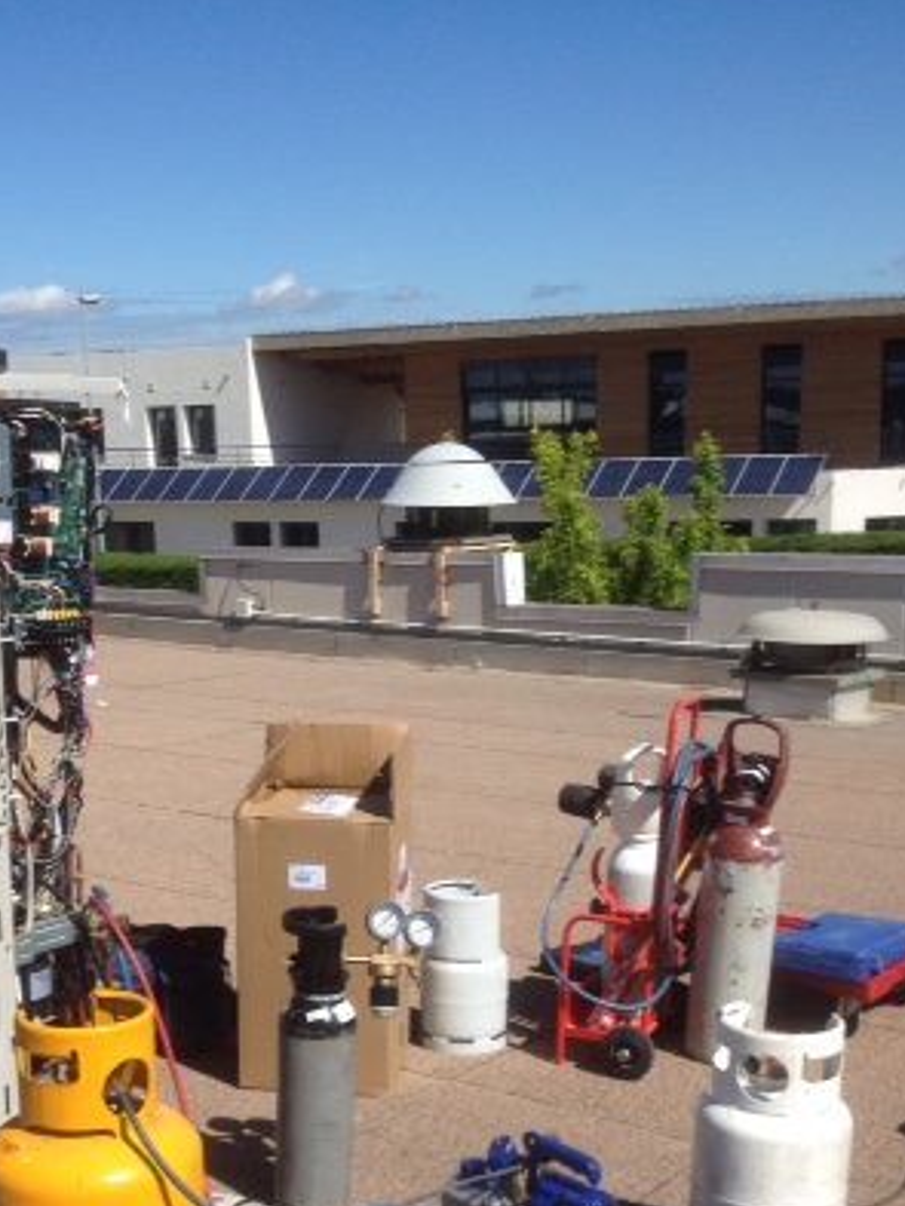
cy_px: 973
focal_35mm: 57
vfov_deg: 32.8
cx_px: 383
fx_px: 1986
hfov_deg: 25.6
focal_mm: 4.28
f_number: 2.4
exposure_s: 1/2404
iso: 50
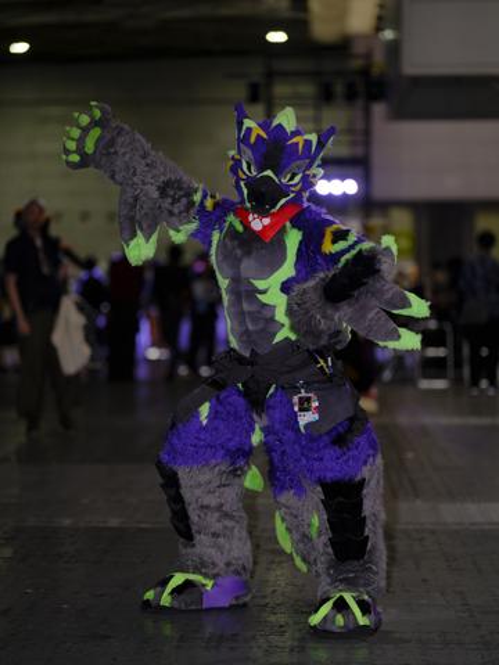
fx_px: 1672
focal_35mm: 87
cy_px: 332
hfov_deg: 17.0
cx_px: 250
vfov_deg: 22.5
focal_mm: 110
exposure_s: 1/60
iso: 400
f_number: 2
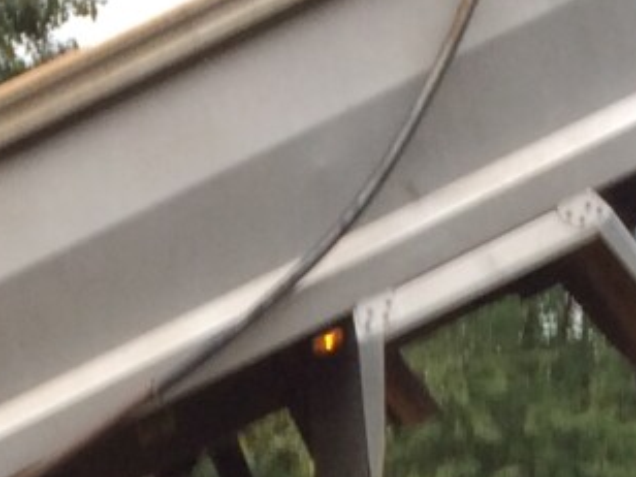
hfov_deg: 9.6
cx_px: -506
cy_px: 1094
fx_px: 3583
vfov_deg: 7.2
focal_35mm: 195
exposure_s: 1/60
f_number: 2.2
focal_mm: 4.12
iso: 40
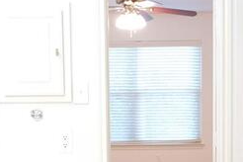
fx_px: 614
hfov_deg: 22.3
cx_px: 148
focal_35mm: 91
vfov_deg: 14.7
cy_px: 170
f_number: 2.8
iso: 2000
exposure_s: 1/125
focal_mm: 23
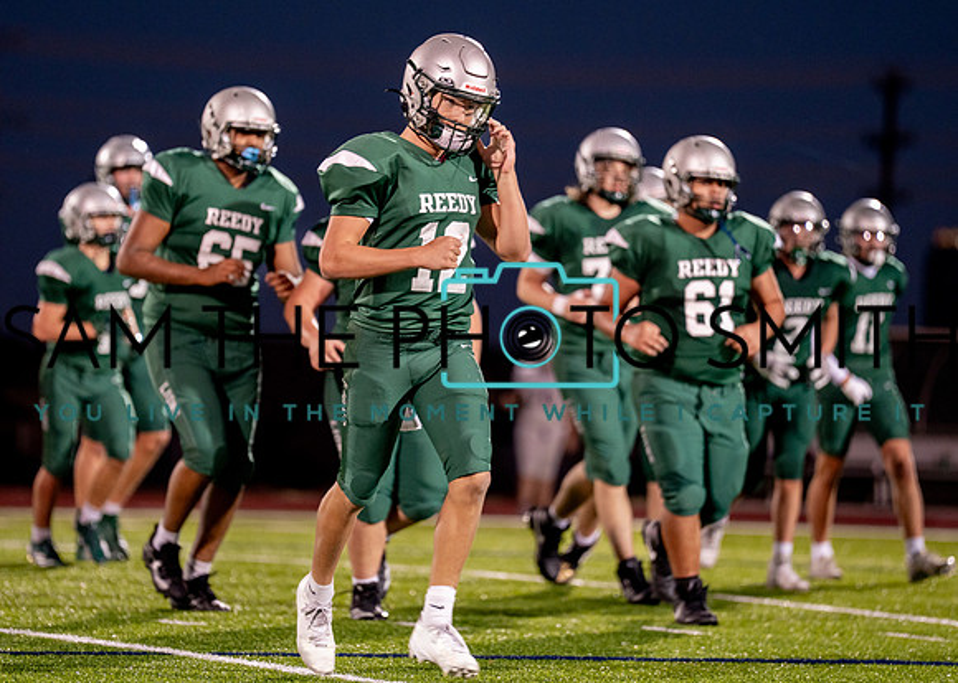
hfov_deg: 8.5
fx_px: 6477
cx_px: 427
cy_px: 305
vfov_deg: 6.0
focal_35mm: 238
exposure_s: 1/320
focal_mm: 200
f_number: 2.8
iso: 1600
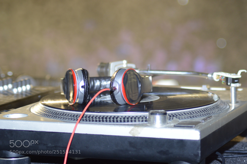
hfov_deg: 19.5
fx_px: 720
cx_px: 124
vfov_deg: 13.0
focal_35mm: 105
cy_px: 82
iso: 800
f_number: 4
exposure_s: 1/40
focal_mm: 70
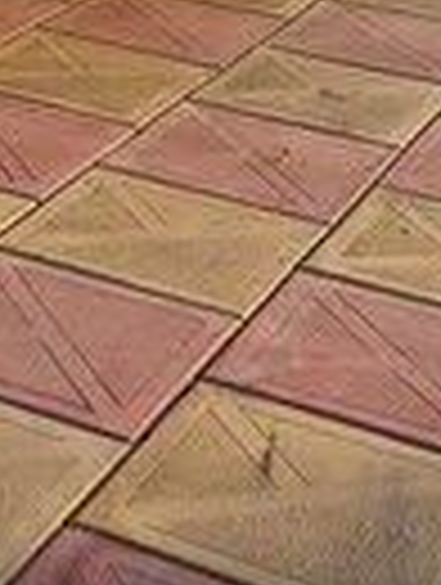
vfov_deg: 17.1
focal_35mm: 103
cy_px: -306
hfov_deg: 13.7
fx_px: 1744
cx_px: -184
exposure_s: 1/582
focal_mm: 3.7
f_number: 1.9
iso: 40
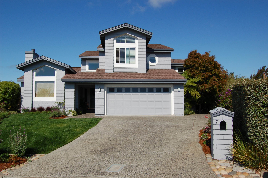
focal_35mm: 27
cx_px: 134
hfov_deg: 67.4
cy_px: 89
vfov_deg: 47.8
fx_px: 201
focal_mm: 18
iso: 200
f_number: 10
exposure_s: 1/400
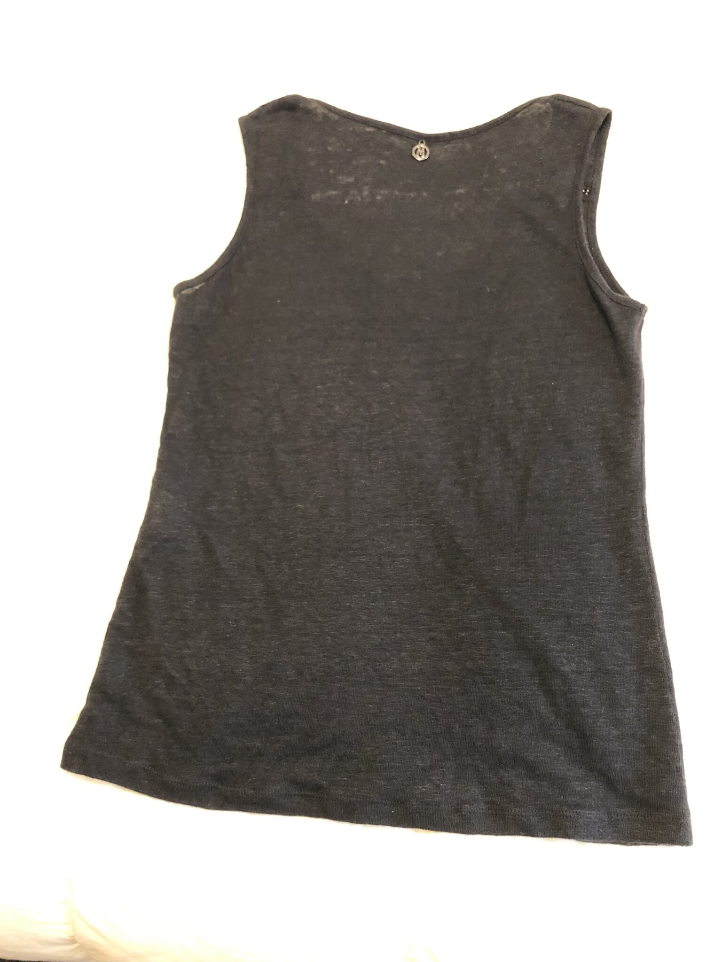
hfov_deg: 49.7
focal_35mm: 28
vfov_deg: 63.4
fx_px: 779
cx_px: 361
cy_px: 481
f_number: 1.8
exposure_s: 1/9
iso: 100
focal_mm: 3.99
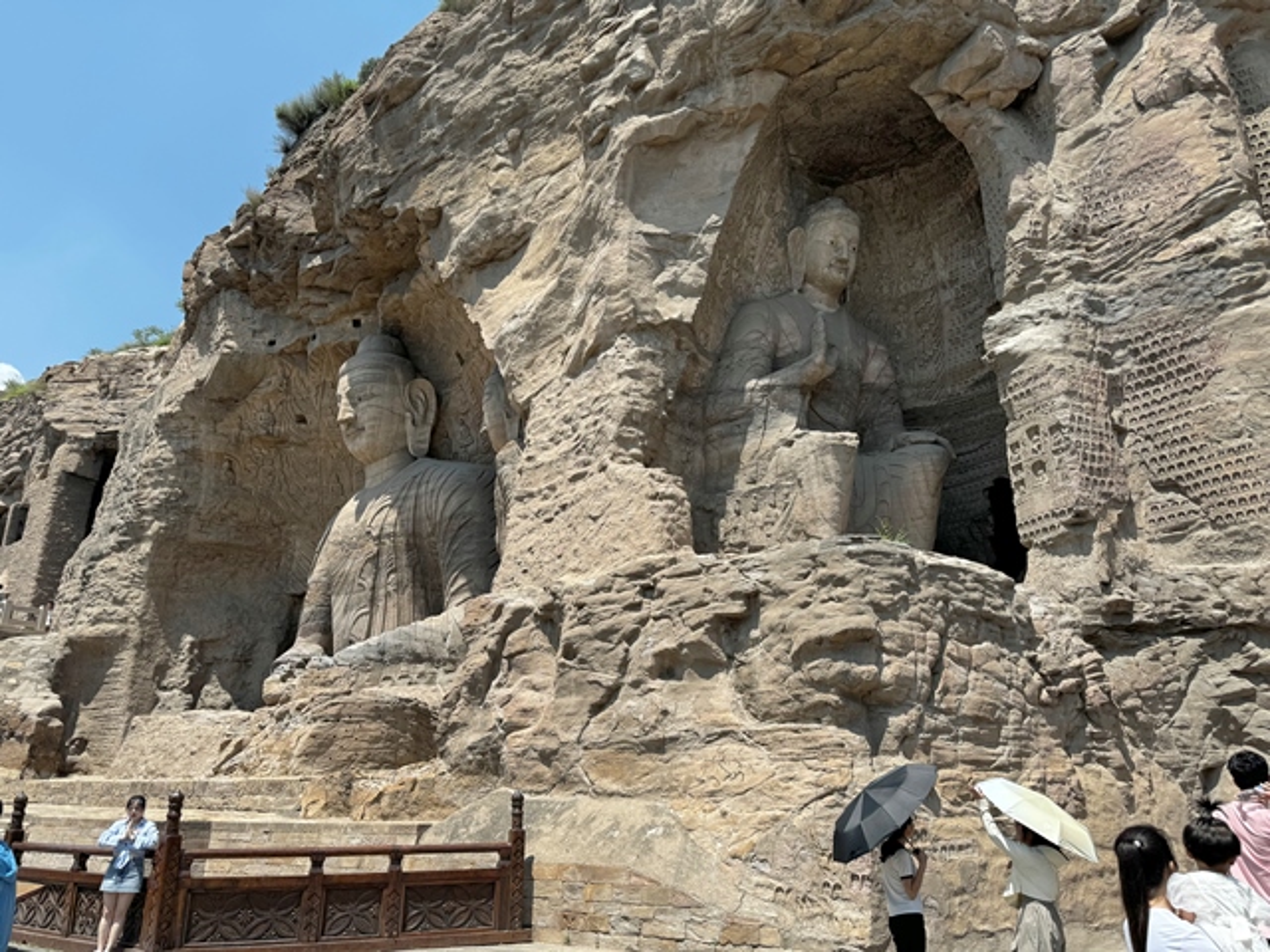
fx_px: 881
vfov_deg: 56.8
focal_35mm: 24
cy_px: 476
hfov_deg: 71.6
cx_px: 635
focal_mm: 6.76
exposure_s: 1/2959
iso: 80
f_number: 1.78
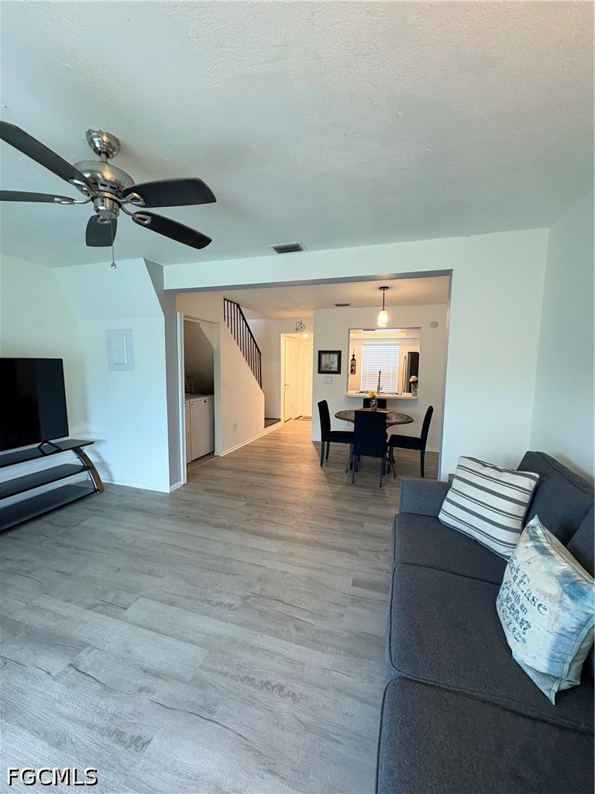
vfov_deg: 102.1
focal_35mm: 14
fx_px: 321
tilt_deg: -5.0
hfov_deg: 85.7
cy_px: 397
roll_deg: -0.9
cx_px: 298
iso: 320
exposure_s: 1/60
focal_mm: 2.22
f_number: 2.2
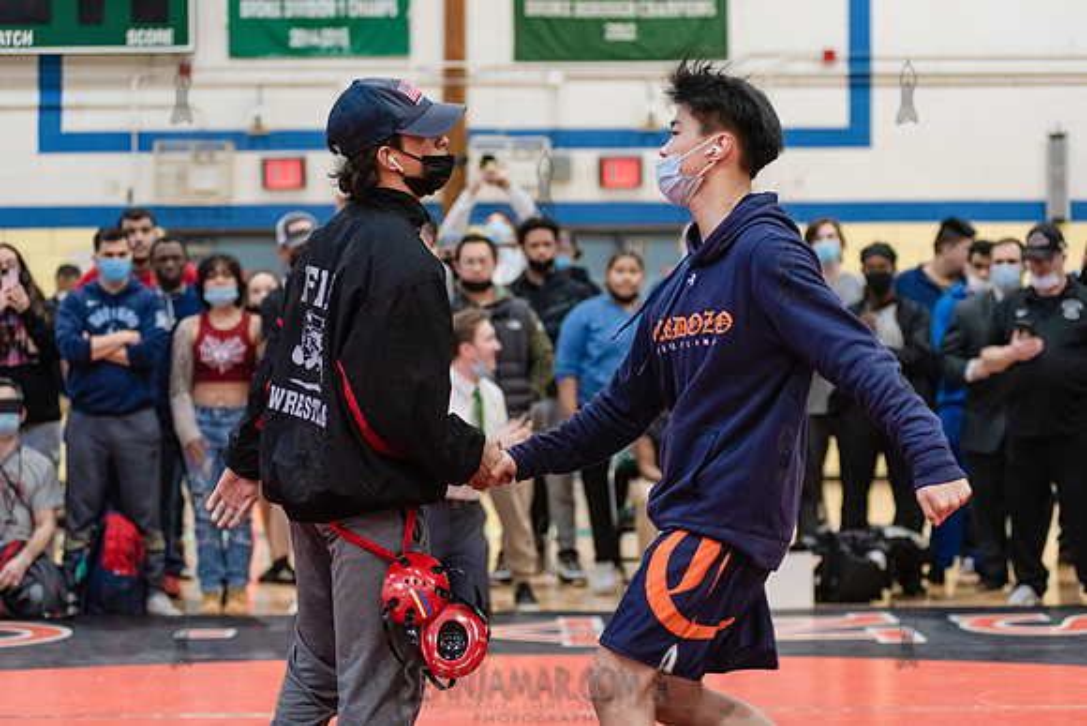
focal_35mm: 80
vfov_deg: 17.1
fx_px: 2416
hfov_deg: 25.4
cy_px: 363
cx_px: 544
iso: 4000
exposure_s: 1/400
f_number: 3.5
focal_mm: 80
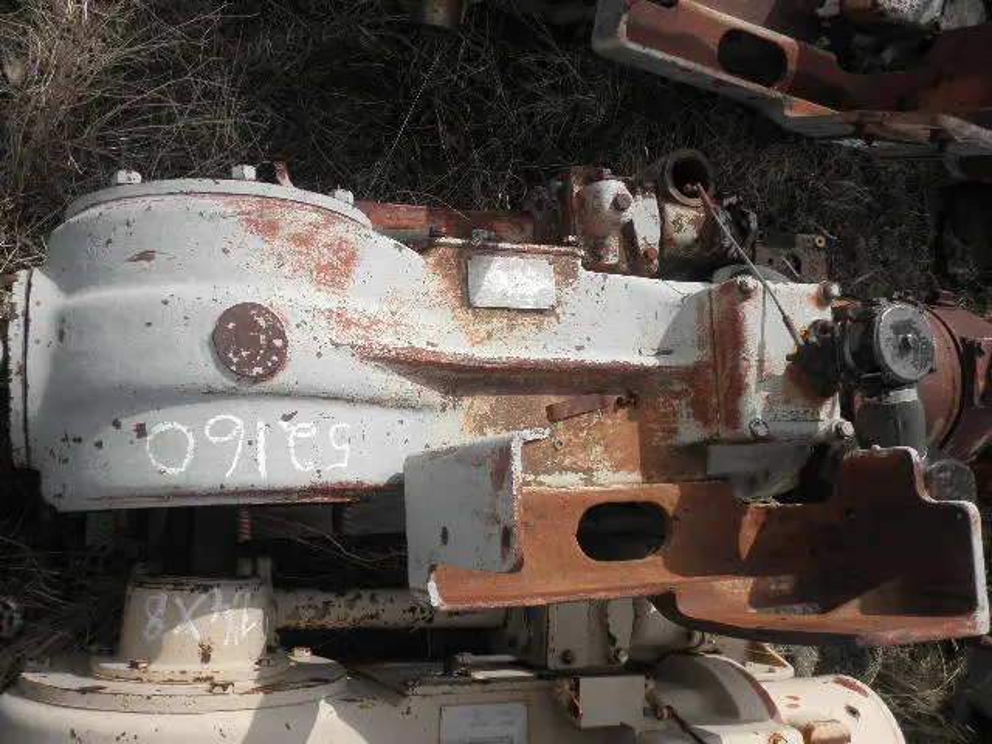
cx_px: 496
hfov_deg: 52.6
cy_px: 372
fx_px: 1003
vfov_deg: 40.7
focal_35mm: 35
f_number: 9.1
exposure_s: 1/160
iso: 64
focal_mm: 6.1
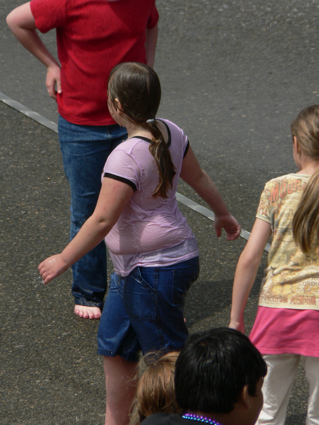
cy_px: 212
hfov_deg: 3.4
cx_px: 160
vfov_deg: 4.6
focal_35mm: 432
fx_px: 5308
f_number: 5.6
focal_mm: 72
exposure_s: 1/500
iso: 80
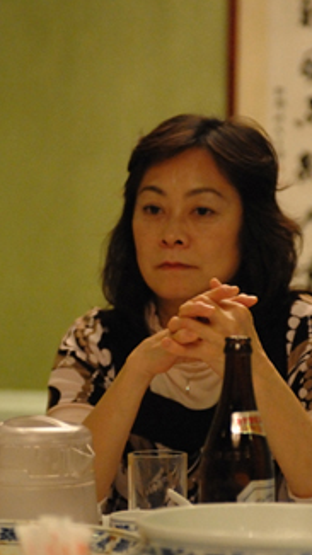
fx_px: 2121
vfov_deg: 14.9
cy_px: 313
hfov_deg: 8.4
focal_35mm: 144
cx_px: 188
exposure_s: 1/250
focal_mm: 70
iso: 6400
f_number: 2.8
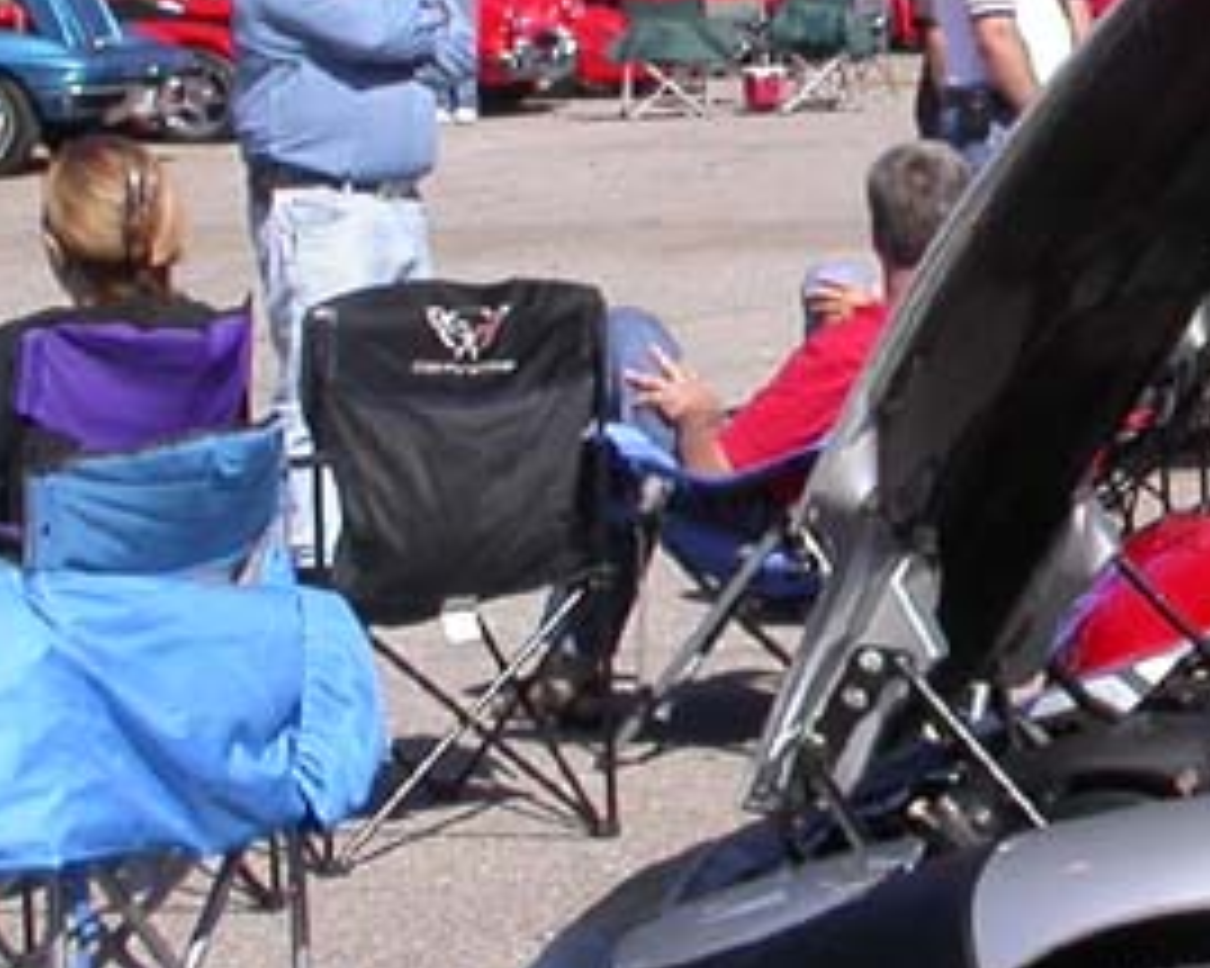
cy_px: 162
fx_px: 5048
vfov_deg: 10.9
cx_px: 1381
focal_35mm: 141
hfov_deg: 13.4
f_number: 7.5
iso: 100
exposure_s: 1/291
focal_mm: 7.85
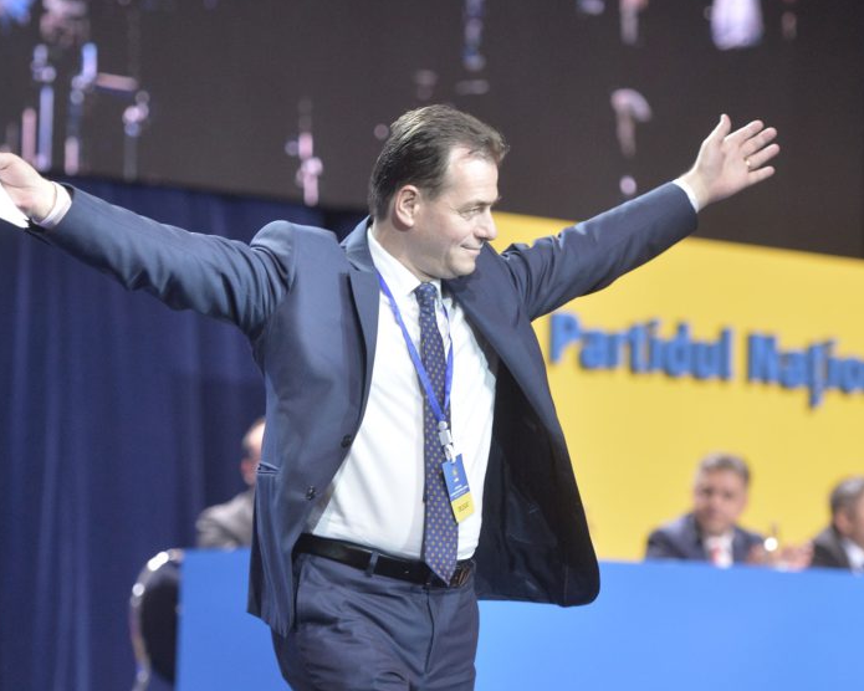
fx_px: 4245
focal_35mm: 166
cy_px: 361
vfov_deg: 9.3
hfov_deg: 11.6
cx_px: 450
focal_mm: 120
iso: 1600
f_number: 2.8
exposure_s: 1/320
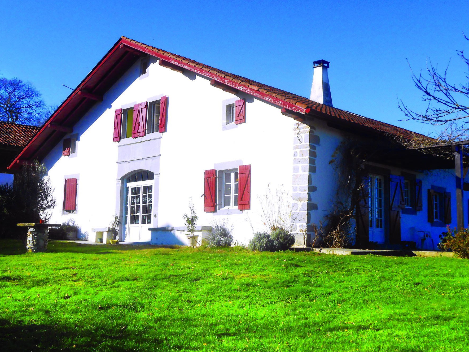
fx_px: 596
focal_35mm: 44
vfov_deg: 32.9
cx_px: 256
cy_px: 167
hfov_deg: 42.9
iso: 80
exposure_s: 1/1000
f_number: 4.2
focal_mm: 6.8
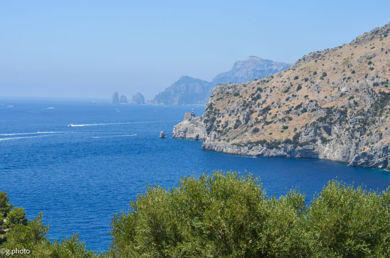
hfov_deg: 27.0
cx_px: 195
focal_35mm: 75
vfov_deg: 18.1
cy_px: 129
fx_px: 811
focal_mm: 50
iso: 100
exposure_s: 1/640
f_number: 7.1
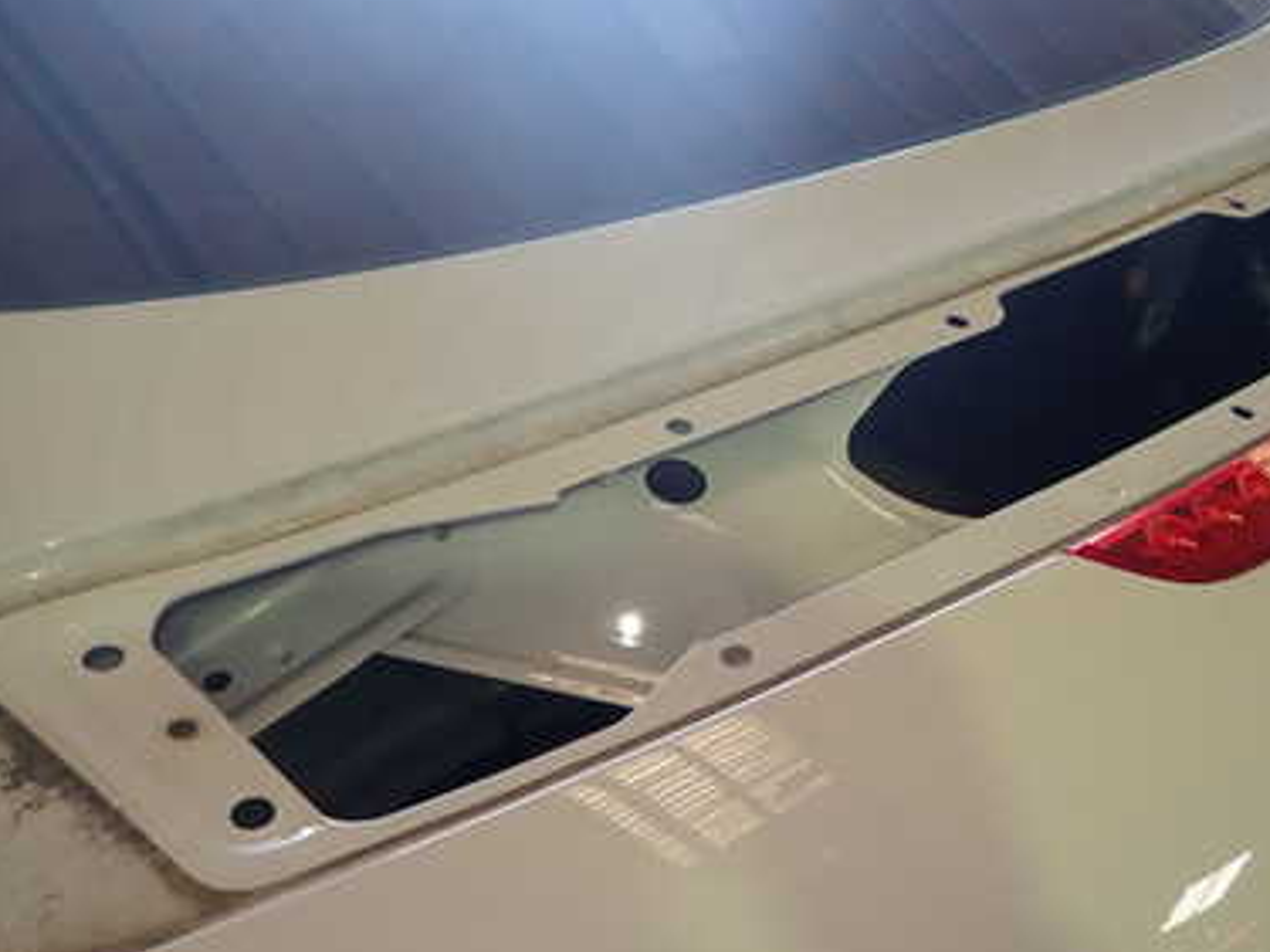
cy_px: 545
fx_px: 1467
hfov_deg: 46.5
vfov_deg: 35.9
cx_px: 782
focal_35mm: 40
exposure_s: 1/60
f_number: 2
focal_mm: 4.5
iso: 100
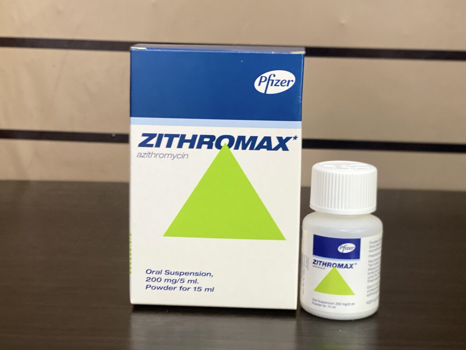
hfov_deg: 31.2
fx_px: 835
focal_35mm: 62
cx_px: 254
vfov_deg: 23.6
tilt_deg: -10.7
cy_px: 189
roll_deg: -0.6
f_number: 2
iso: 250
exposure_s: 1/40
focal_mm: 6
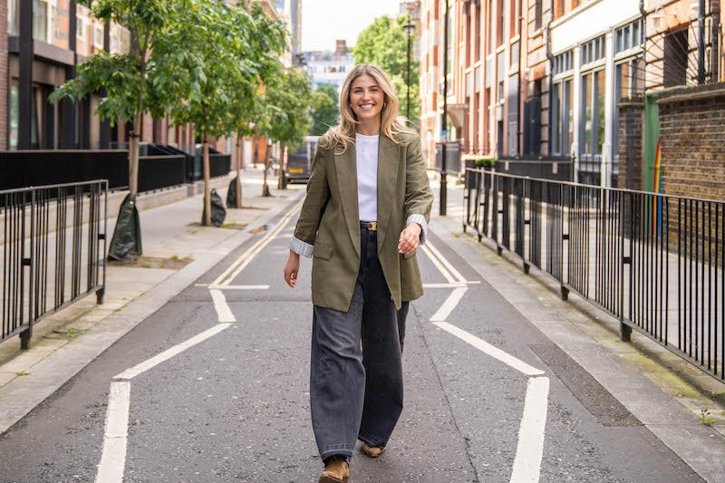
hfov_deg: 39.1
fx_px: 1022
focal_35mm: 51
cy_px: 152
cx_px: 370
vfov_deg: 26.4
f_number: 2.8
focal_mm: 37
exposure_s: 1/800
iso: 200
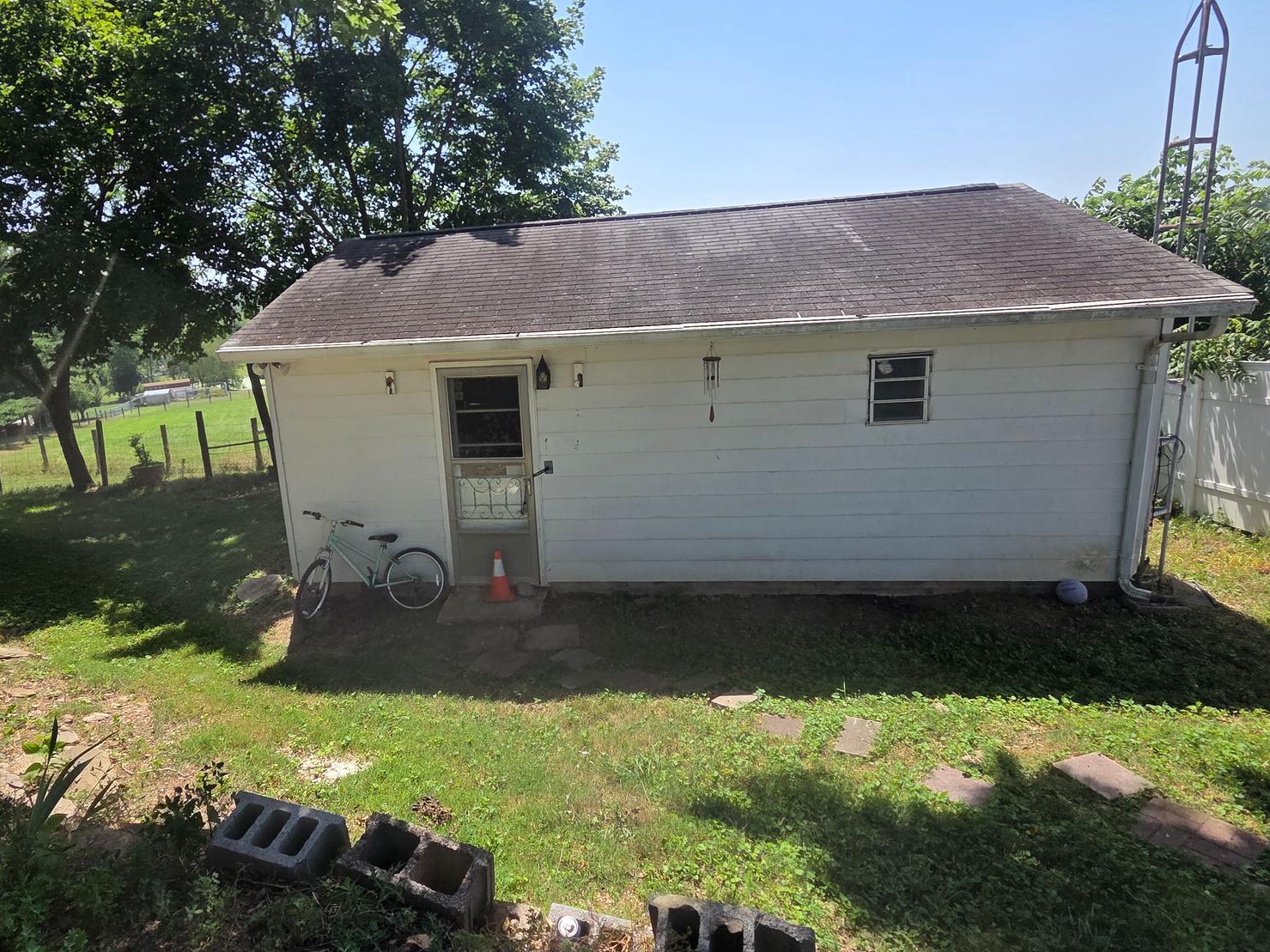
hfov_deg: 86.9
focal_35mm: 18
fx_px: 660
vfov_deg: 71.5
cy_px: 445
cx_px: 521
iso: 50
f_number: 2.2
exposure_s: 1/1505
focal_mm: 2.2
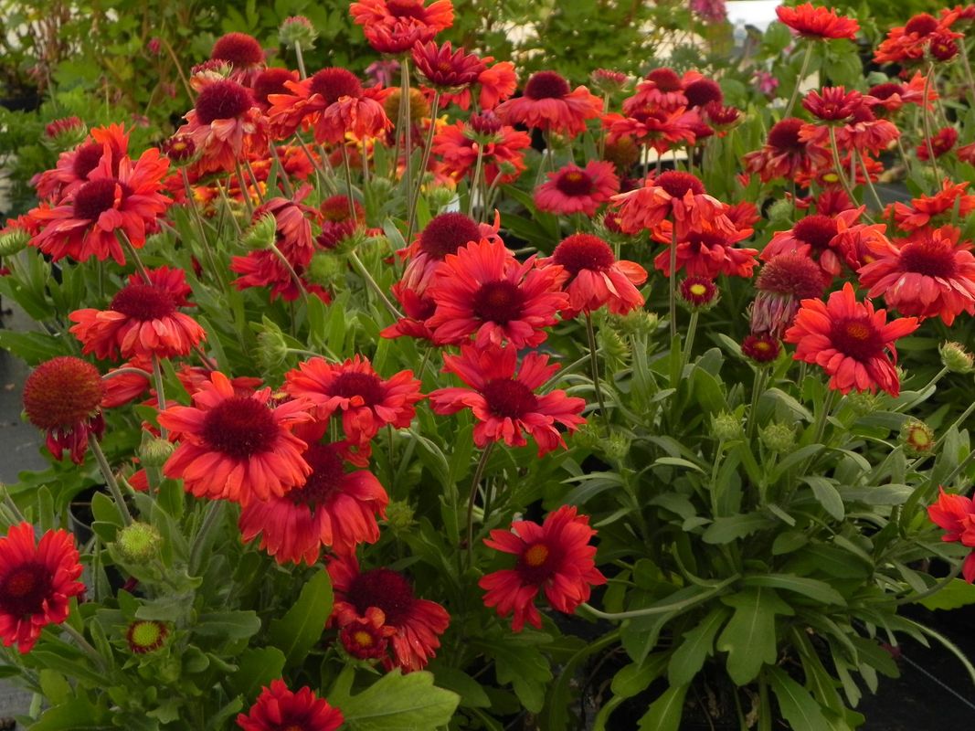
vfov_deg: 22.2
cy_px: 366
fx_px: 1859
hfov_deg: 29.4
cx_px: 488
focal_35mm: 66
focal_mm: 11.8
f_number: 4.5
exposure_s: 1/25
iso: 160
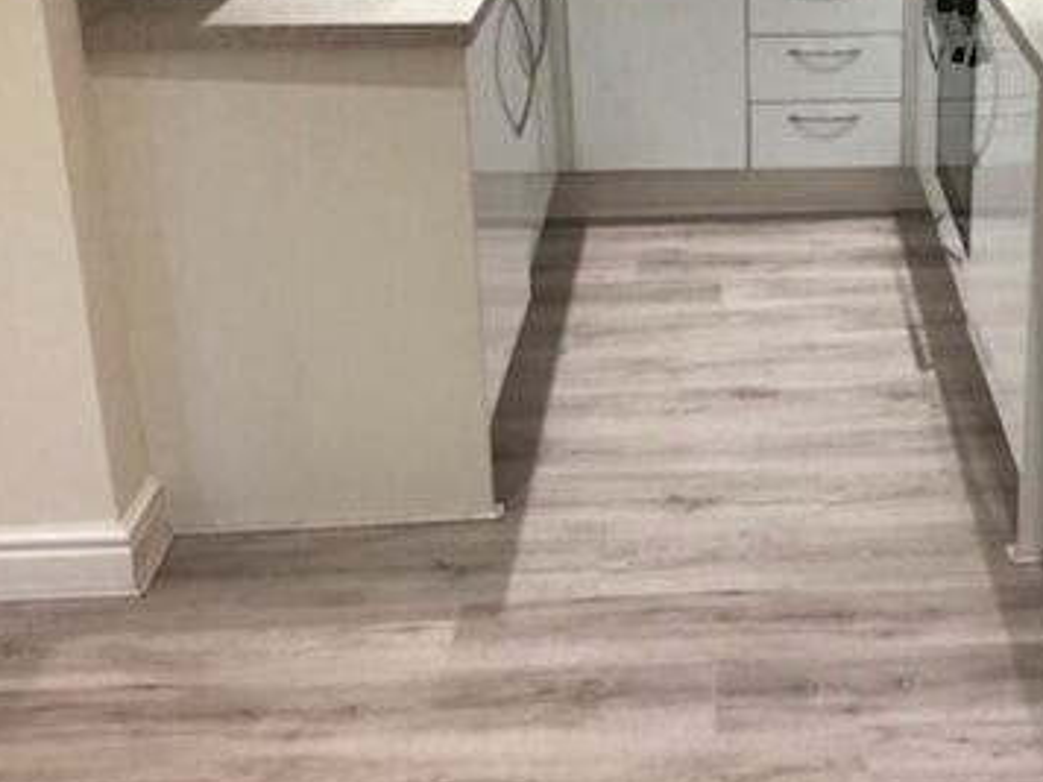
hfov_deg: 33.7
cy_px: 163
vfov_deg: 26.1
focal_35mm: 55
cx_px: 870
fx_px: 1657
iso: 32
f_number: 1.8
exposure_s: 1/25
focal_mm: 3.99
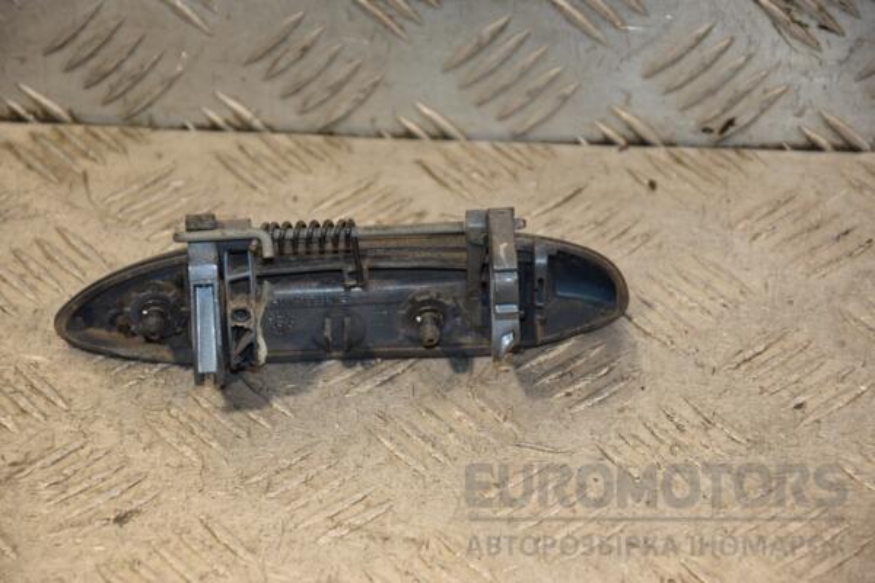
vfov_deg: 9.3
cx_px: 438
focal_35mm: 147
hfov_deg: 14.0
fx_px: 3573
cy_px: 292
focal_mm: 98
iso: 800
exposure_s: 1/160
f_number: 5.6
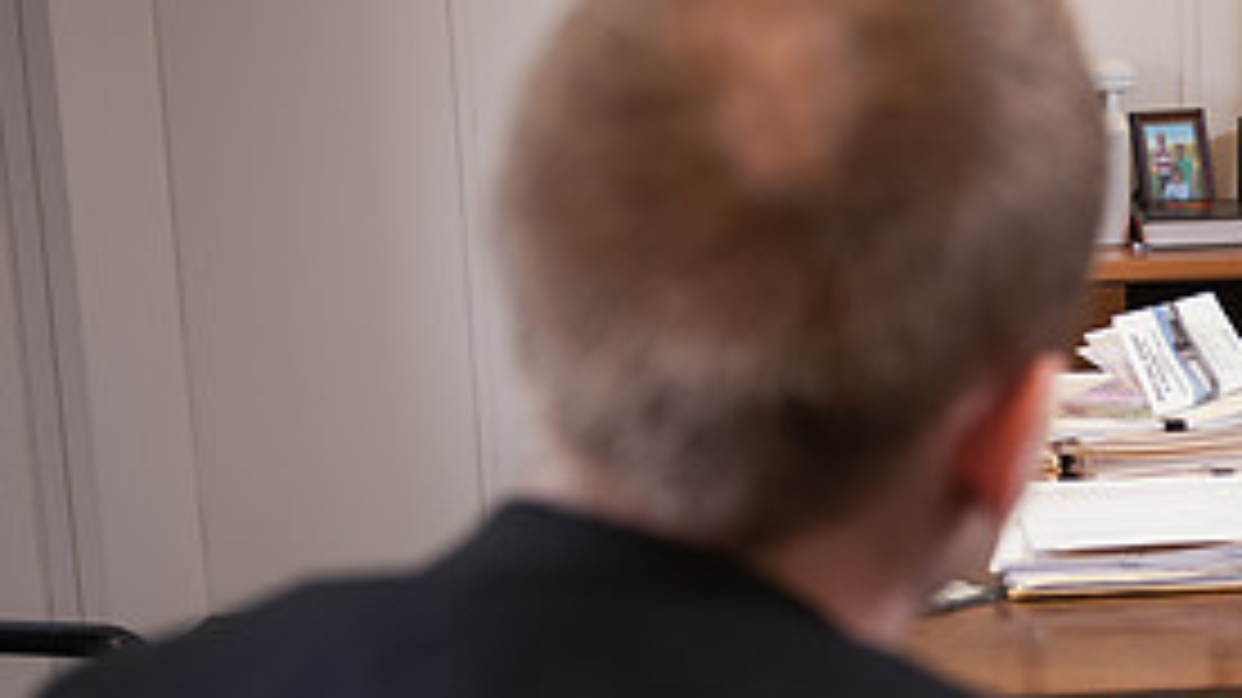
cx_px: 1197
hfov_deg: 26.3
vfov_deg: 15.7
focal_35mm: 77
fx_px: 2535
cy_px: 403
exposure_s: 1/125
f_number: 3.2
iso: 800
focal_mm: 35
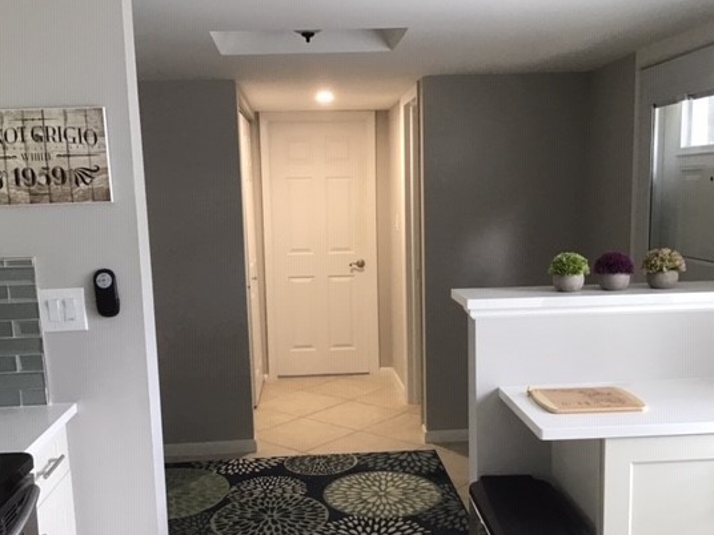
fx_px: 763
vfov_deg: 38.6
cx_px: 348
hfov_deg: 50.1
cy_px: 307
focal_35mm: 37
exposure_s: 1/30
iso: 100
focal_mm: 3.3
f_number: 2.4
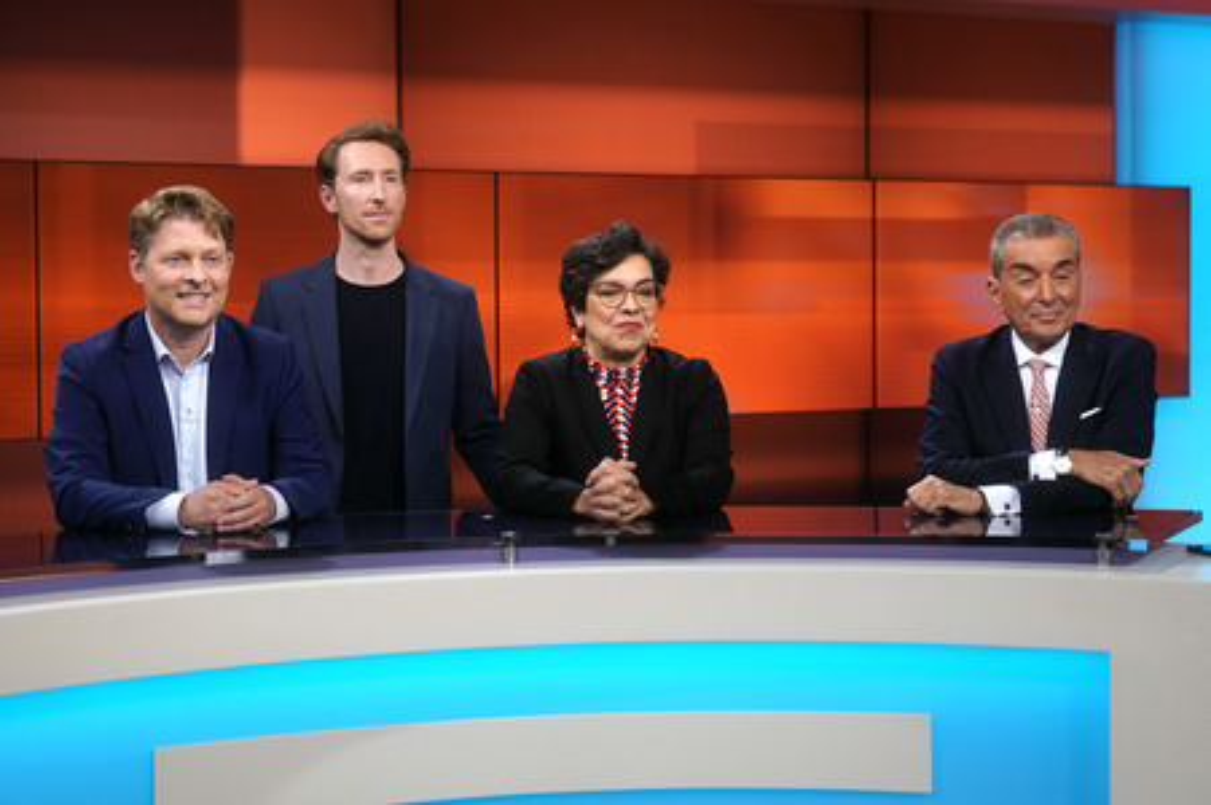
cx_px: 606
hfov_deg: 43.6
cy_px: 402
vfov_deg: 29.8
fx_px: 1513
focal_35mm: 45
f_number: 1.4
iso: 160
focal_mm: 30
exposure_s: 1/125
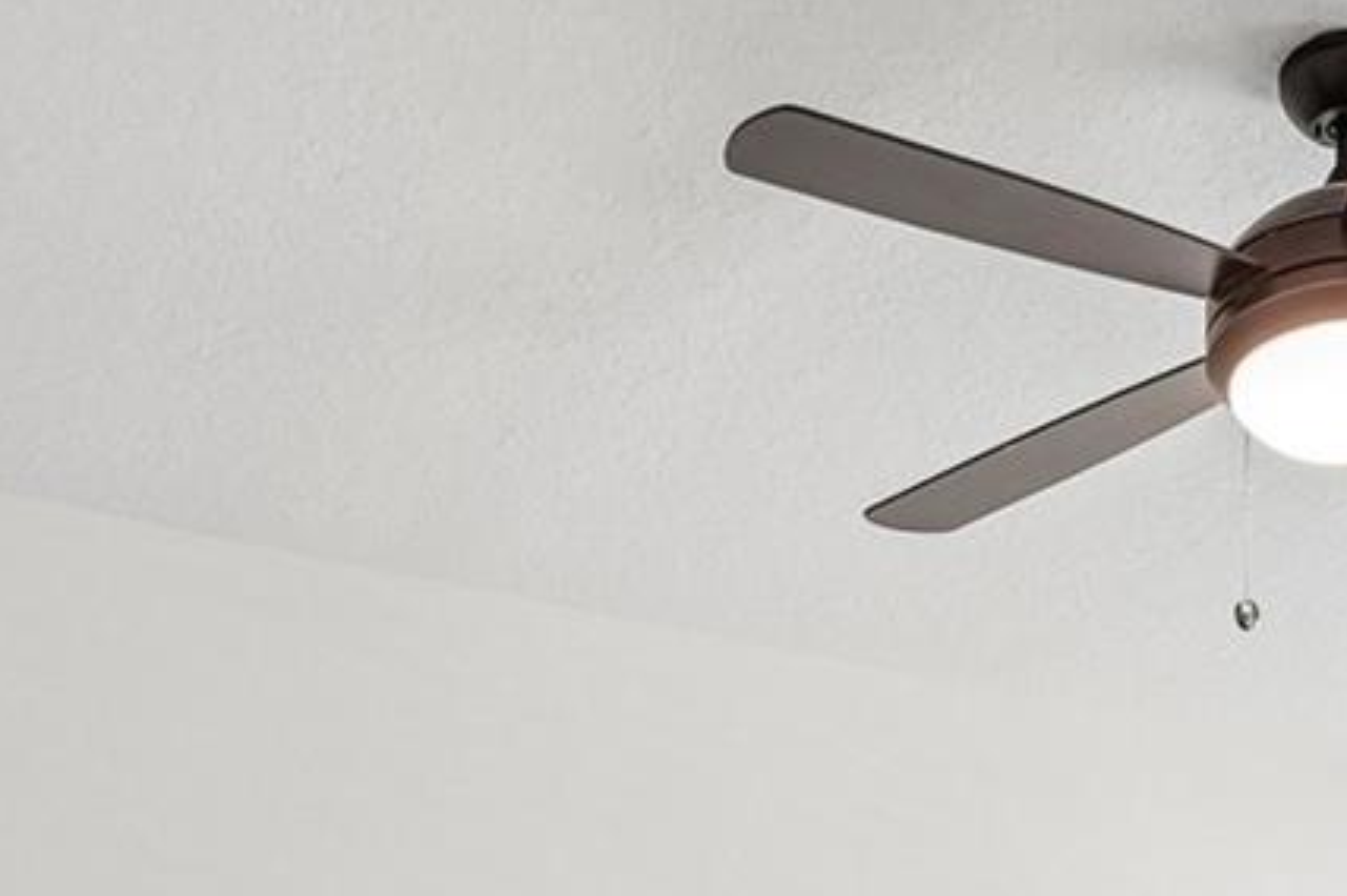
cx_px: 924
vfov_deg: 18.7
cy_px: 1495
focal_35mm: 60
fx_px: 2243
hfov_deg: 33.1
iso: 400
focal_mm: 16
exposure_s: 1/25
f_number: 8
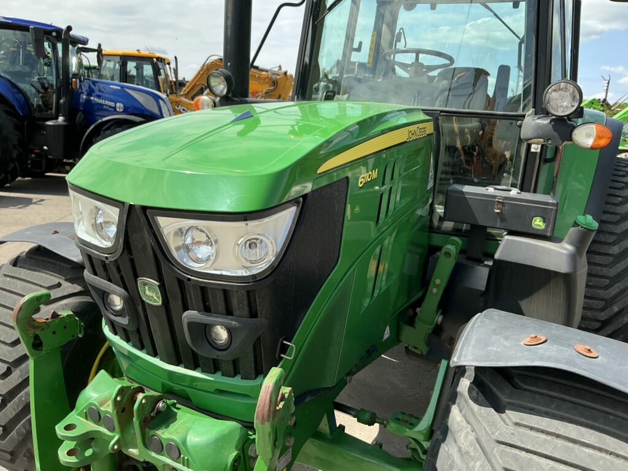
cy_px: 236
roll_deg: -3.8
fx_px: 508
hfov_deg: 63.4
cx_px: 314
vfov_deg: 49.7
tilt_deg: -13.6
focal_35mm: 28
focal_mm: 3
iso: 25
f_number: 1.8
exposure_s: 1/1121
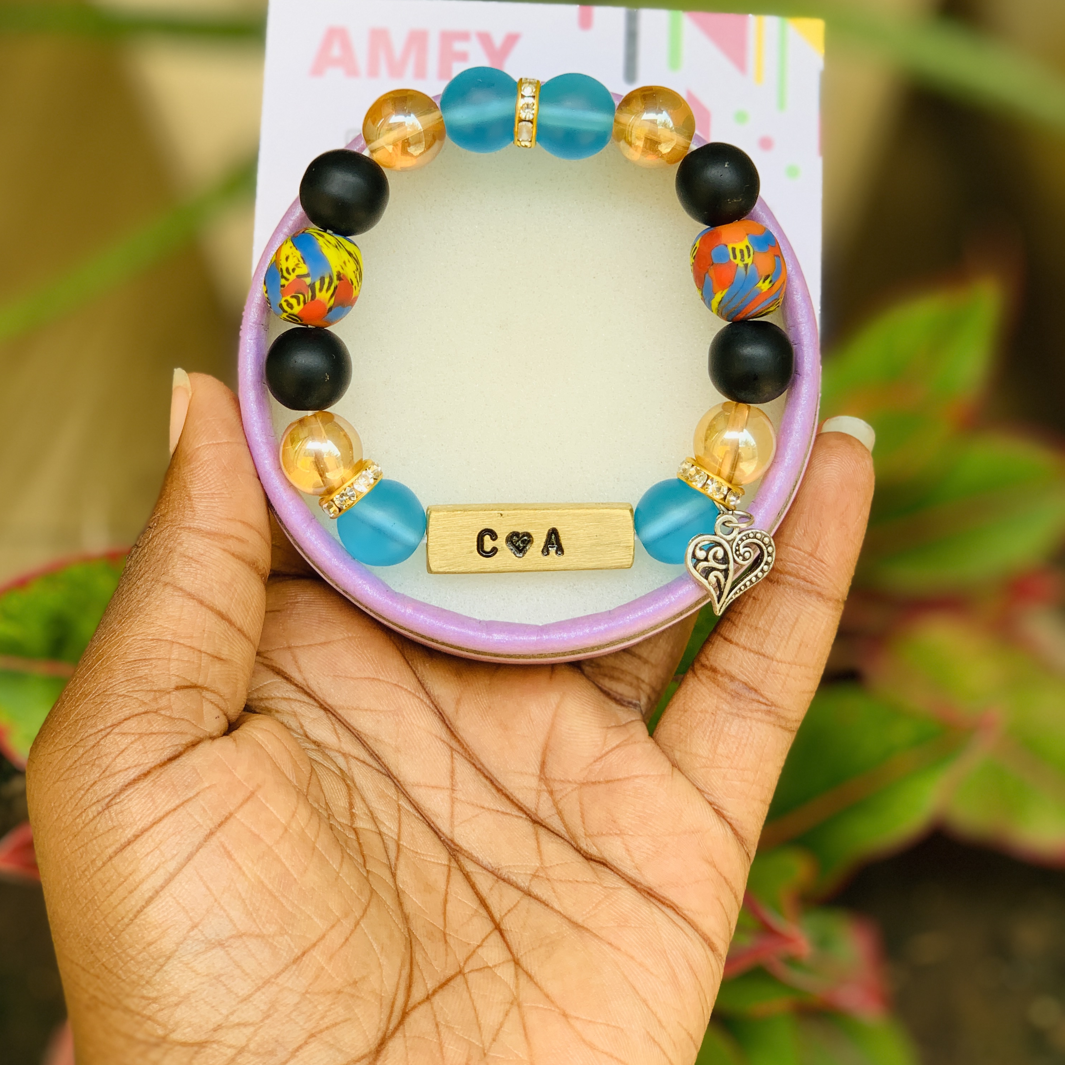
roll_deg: -1.8
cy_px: 385
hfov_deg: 27.7
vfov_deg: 27.6
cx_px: 529
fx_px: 2158
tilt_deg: -31.5
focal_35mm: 62
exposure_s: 1/128
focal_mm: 6
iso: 16
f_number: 2.4
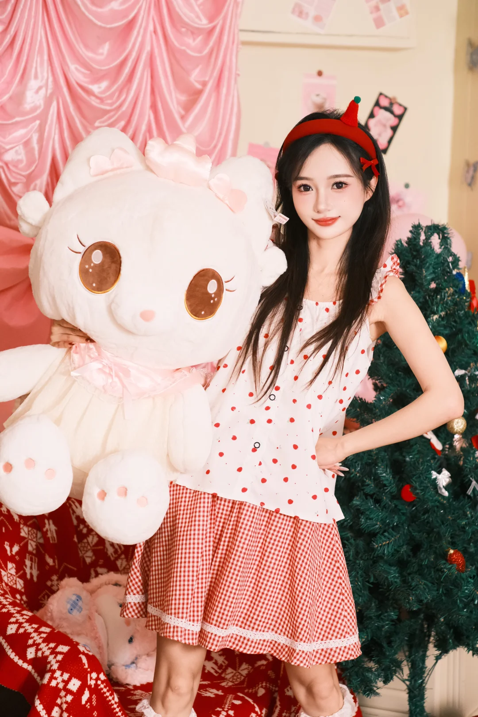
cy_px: 358
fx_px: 1673
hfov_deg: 16.3
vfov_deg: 24.2
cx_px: 239
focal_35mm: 84
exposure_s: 1/250
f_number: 2.2
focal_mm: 56
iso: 3200
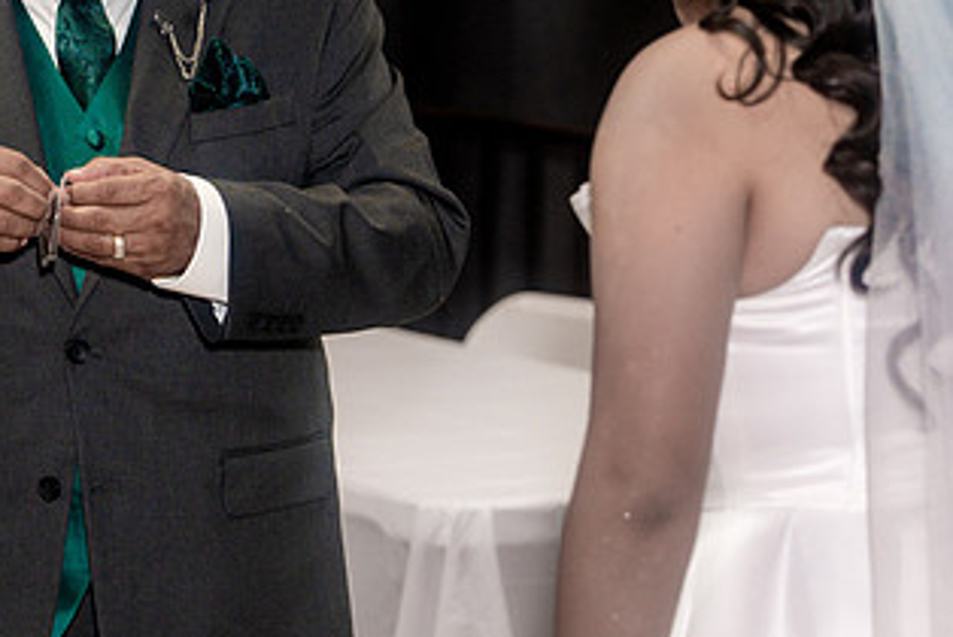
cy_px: 177
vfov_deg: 8.3
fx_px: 4398
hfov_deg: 12.3
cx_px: 143
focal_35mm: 166
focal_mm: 90
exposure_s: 1/250
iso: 2000
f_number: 4
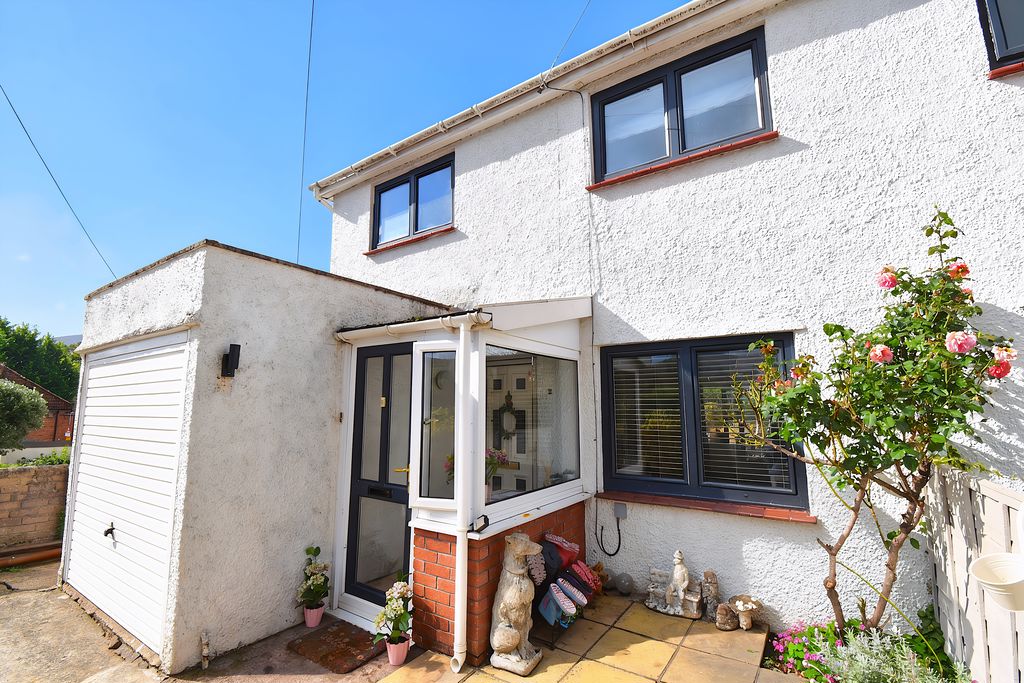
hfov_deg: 100.4
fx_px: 427
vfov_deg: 77.3
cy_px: 342
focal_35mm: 15
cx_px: 512
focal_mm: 10
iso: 100
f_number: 9
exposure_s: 1/320
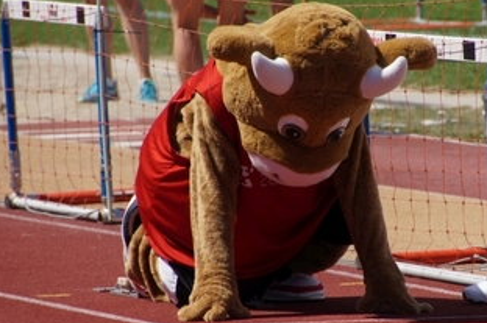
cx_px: 314
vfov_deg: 2.1
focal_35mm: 649
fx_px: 8766
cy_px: 152
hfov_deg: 3.2
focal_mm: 250
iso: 320
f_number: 6.3
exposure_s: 1/2000
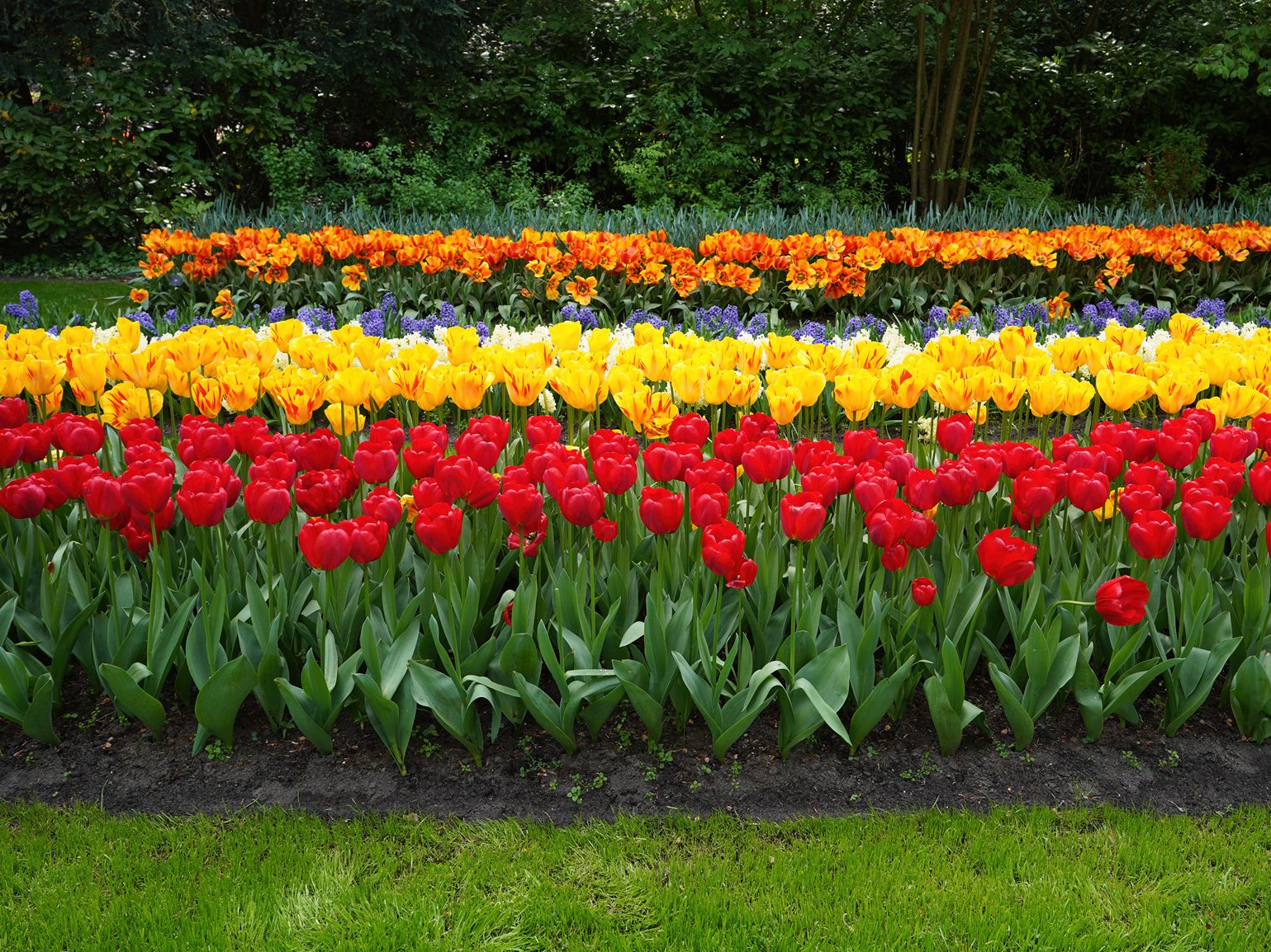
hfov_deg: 59.9
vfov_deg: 46.7
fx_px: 1101
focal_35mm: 30
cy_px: 412
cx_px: 696
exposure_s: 1/100
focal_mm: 24
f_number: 5
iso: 100
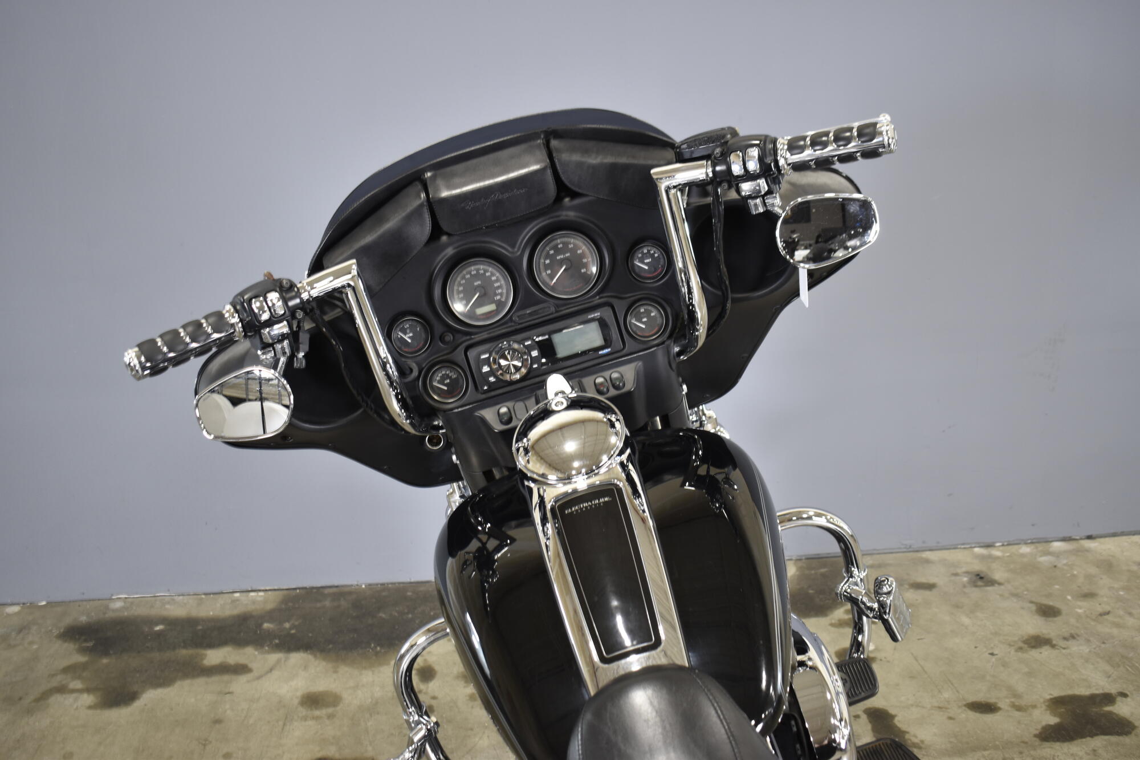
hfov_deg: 55.1
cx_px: 570
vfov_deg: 38.4
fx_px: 1092
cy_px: 380
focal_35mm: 34
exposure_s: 1/15
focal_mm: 23
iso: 400
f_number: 3.8
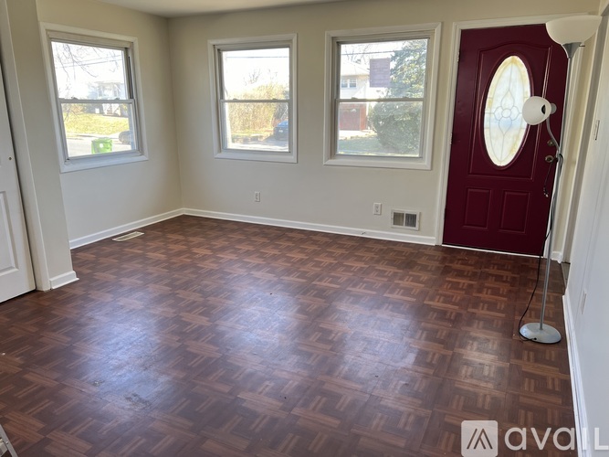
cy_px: 228
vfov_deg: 53.0
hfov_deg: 67.3
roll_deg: +0.0
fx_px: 457
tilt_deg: -16.0
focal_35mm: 26
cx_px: 304
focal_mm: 5.7
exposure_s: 1/121
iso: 64
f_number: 1.5
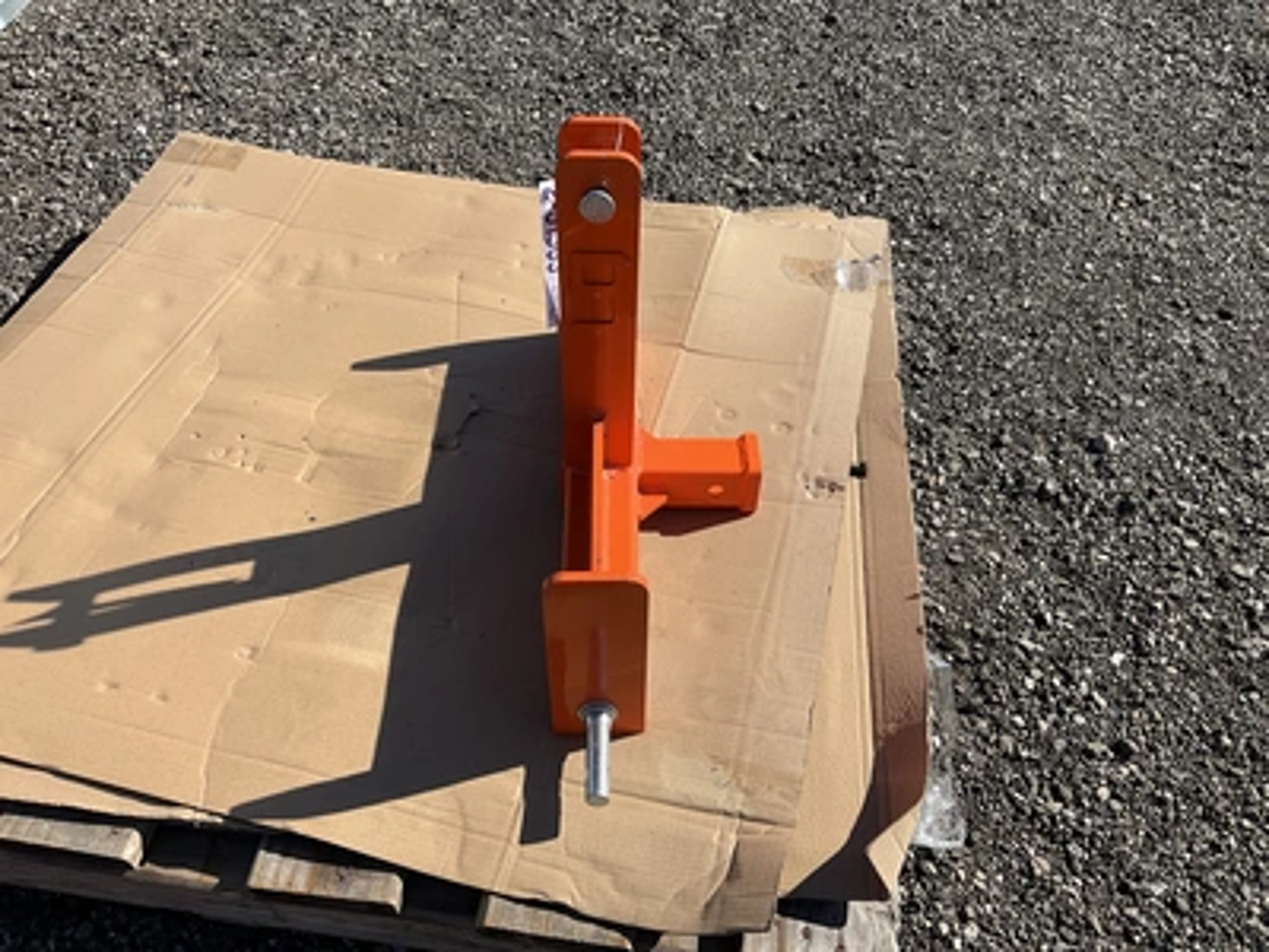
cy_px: 476
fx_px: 1063
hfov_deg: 61.7
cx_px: 634
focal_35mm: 29
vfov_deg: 48.2
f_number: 1.8
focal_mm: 3
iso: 25
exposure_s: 1/1786
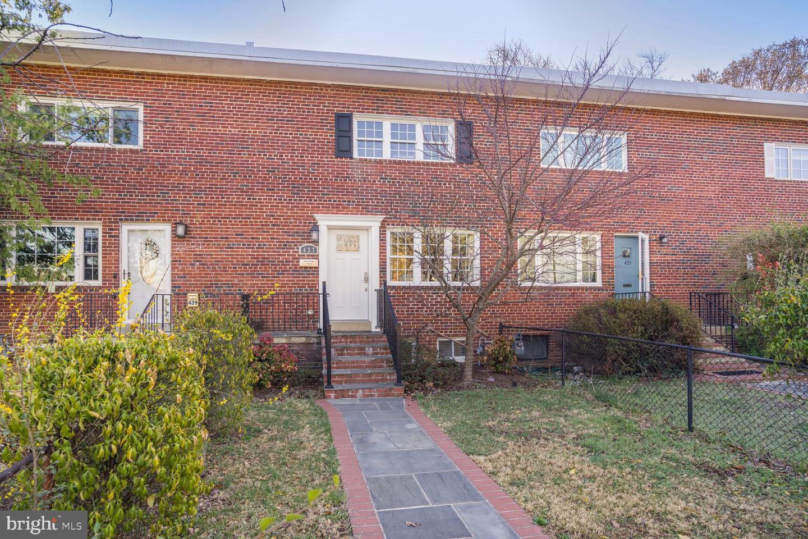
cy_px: 270
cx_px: 404
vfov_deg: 64.6
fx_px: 426
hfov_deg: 86.9
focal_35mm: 19
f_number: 8
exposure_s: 1/60
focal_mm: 19
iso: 200
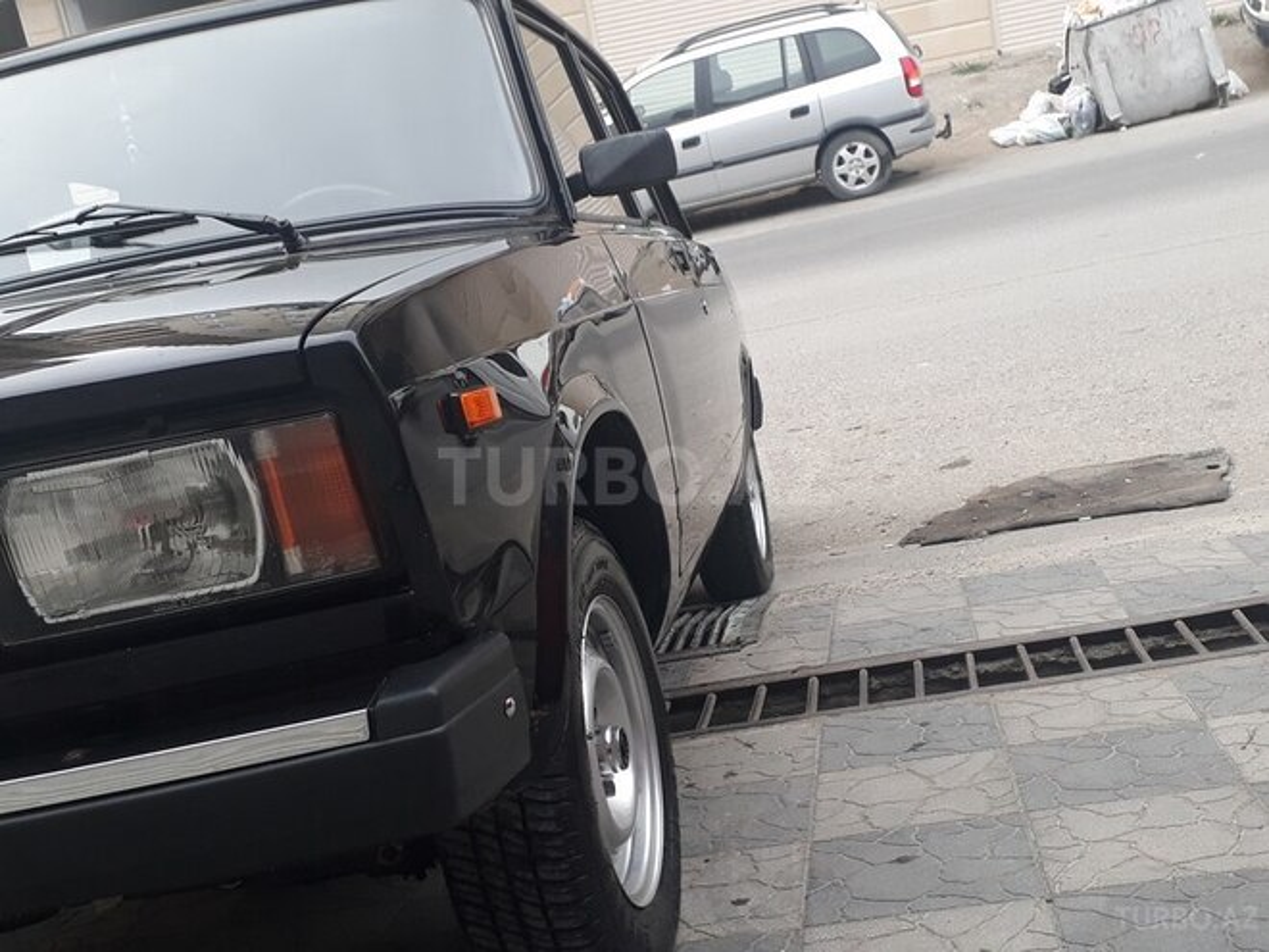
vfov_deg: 51.4
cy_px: 476
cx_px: 634
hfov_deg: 65.3
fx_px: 990
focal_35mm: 27
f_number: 1.9
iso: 40
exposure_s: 1/50
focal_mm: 3.6
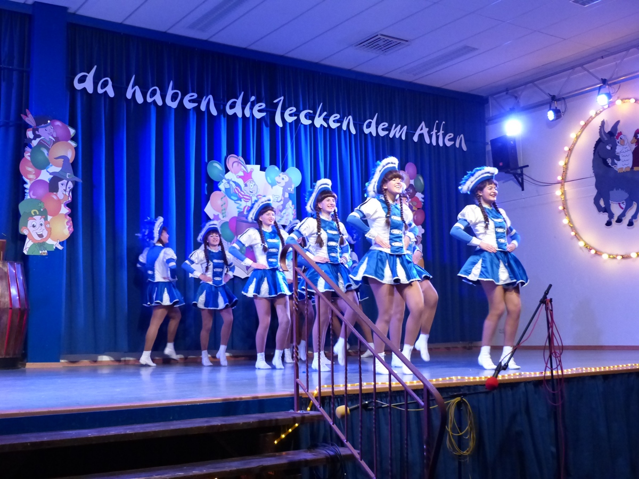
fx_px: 812
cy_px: 240
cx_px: 320
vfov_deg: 32.9
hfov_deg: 42.9
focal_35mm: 44
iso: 800
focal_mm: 7.8
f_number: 2.8
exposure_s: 1/80
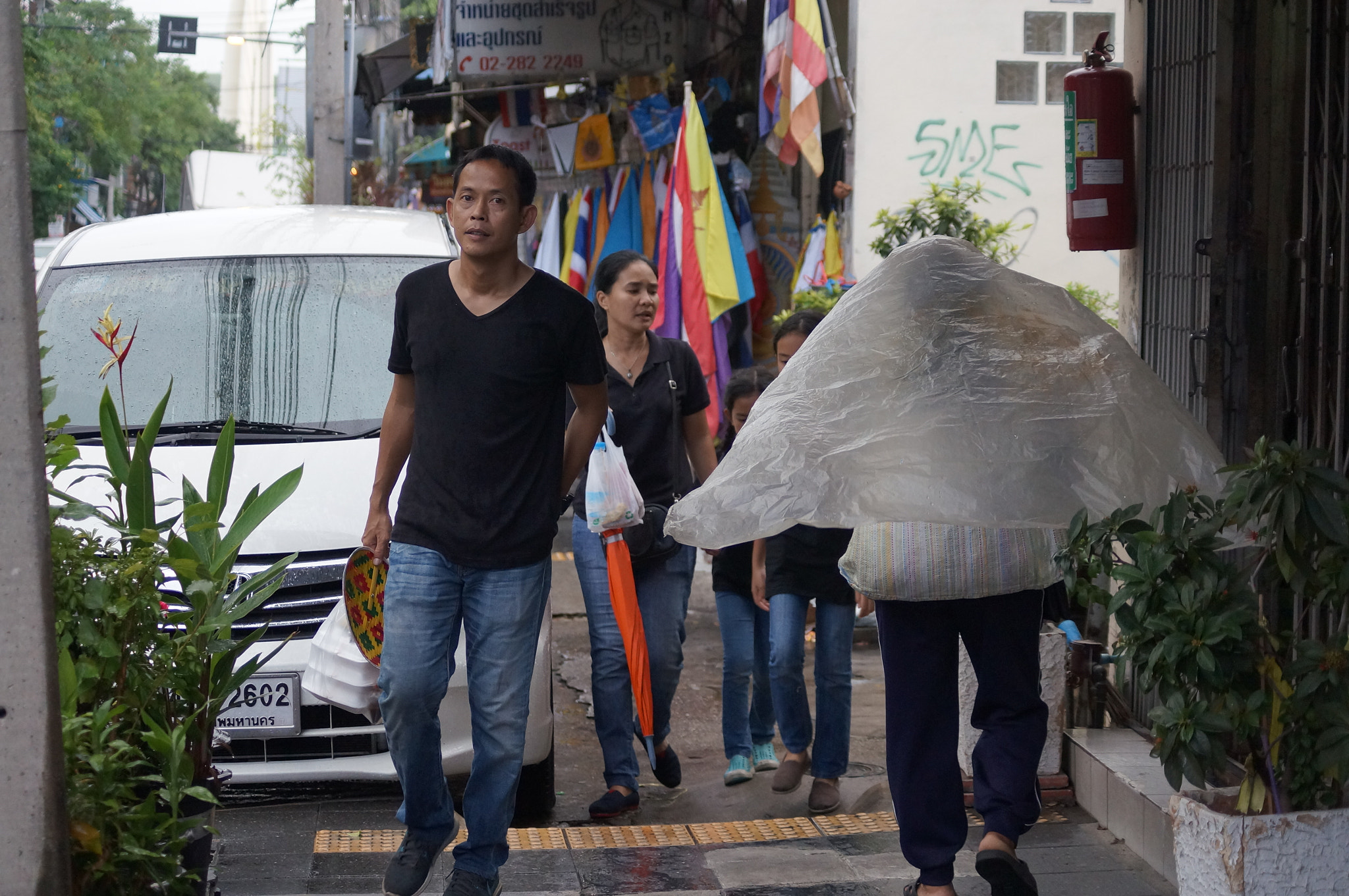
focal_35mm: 82
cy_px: 448
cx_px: 674
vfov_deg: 16.5
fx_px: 3088
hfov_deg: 24.6
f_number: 4
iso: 800
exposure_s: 1/160
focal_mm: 55
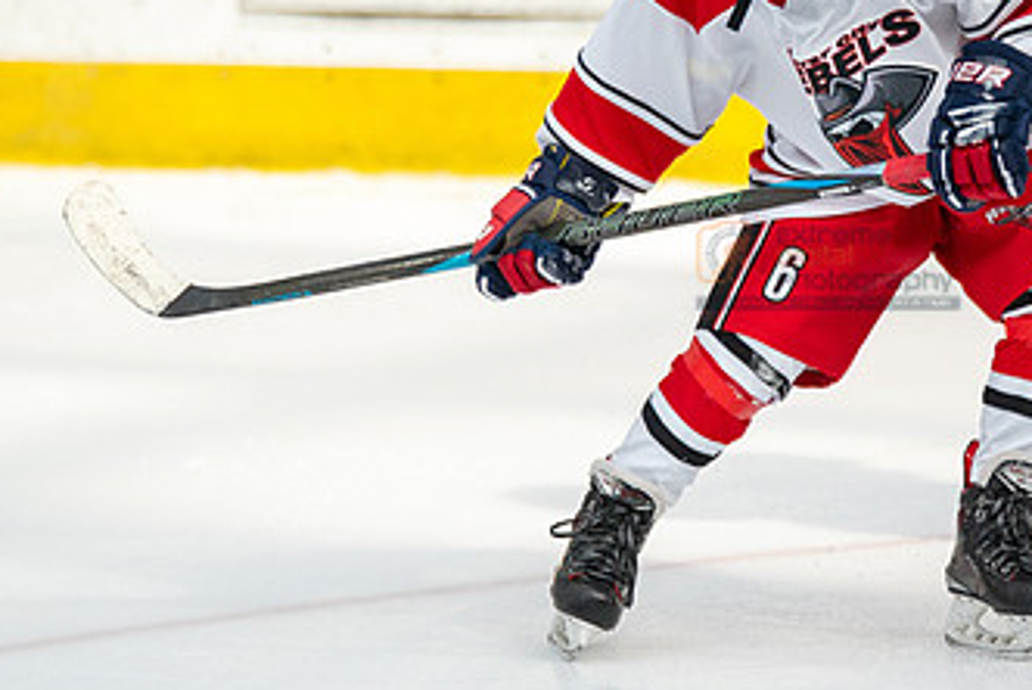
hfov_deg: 3.3
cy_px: 235
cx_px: 722
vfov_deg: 2.2
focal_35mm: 630
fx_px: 18075
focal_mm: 261
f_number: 3.2
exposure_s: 1/2500
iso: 1600
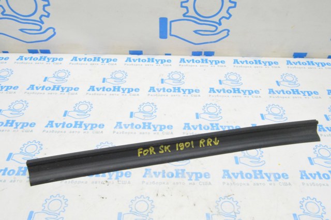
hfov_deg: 57.3
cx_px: 166
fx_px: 303
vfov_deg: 39.9
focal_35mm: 33
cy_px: 110
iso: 6400
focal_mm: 22
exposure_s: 1/15
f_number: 20
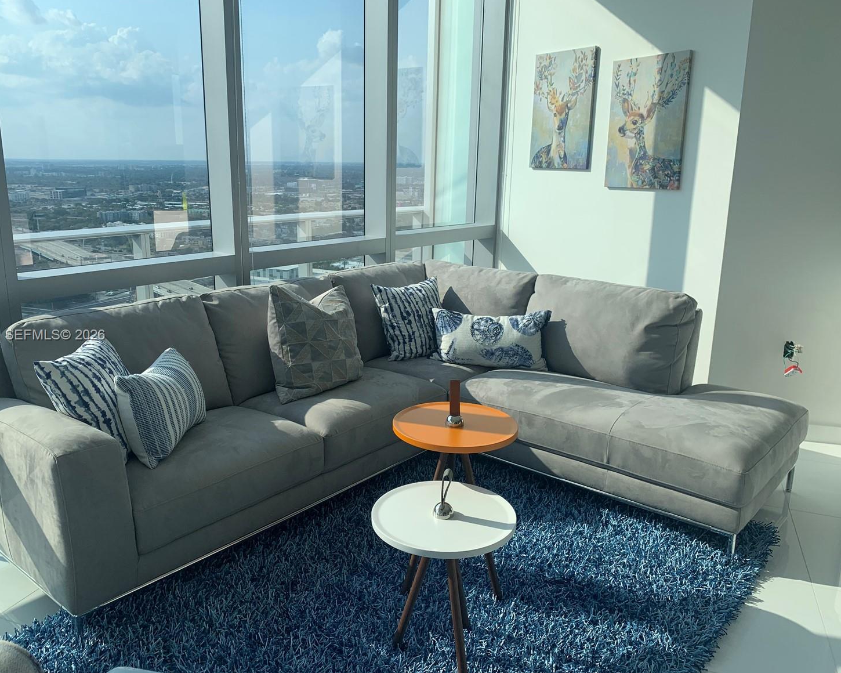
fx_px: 697
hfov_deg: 62.1
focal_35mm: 28
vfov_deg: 51.5
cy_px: 336
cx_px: 389
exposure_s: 1/1163
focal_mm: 4.25
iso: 25
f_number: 1.8
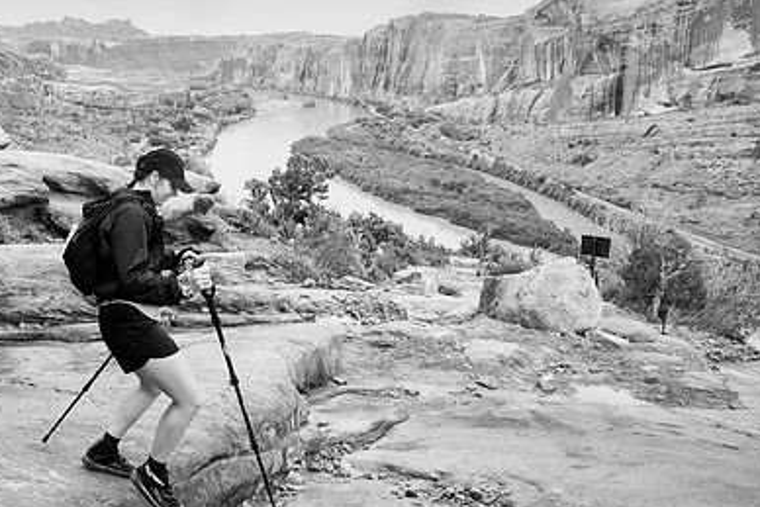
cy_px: 189
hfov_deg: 46.5
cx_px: 241
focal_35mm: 41
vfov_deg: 32.5
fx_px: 866
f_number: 10
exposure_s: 1/1000
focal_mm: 27.4
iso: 6400
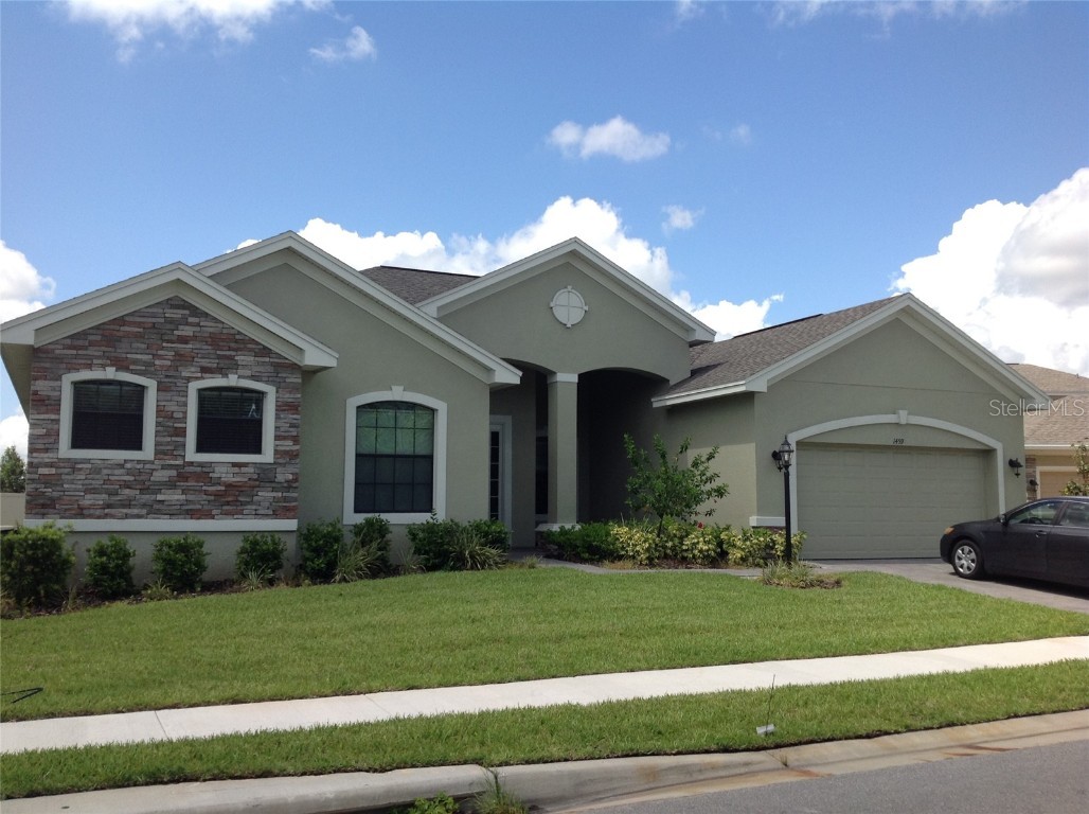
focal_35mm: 35
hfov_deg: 52.7
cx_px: 544
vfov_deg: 40.6
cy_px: 407
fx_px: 1100
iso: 50
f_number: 2.4
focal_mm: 4.28
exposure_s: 1/1439
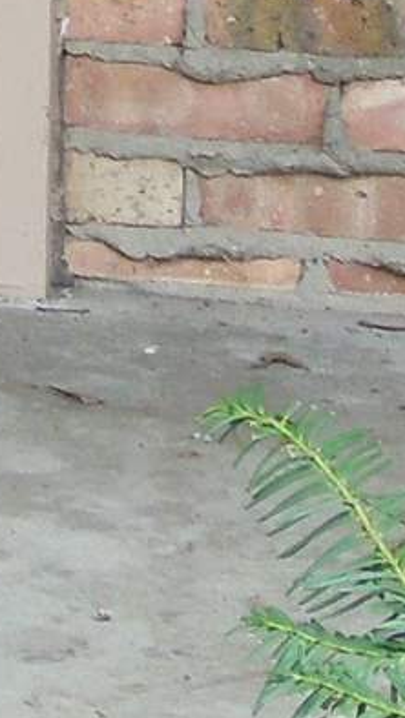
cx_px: -932
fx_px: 5663
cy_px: -959
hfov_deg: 3.9
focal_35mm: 297
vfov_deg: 6.9
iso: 100
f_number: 3.7
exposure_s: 1/50
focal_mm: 6.3
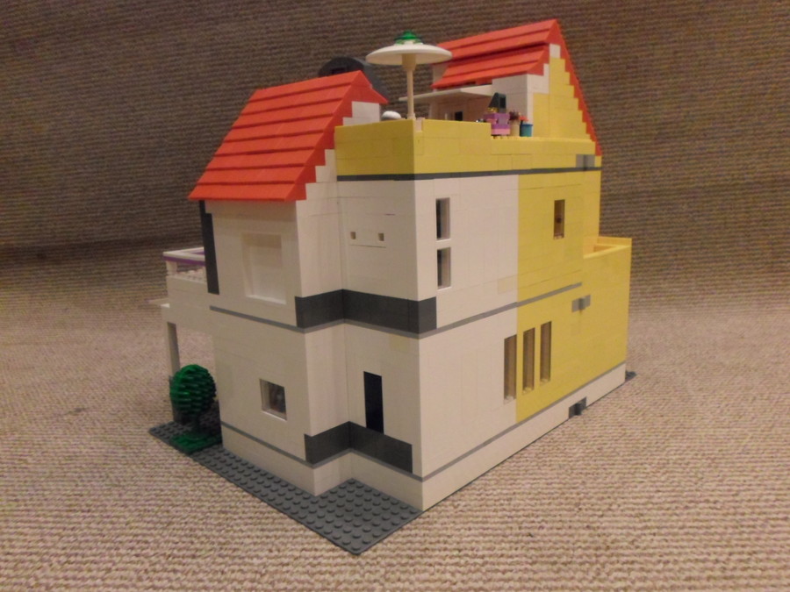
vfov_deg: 54.9
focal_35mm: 25
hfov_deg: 69.4
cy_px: 296
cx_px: 395
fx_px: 571
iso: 400
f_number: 2.5
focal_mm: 4.5
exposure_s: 1/8
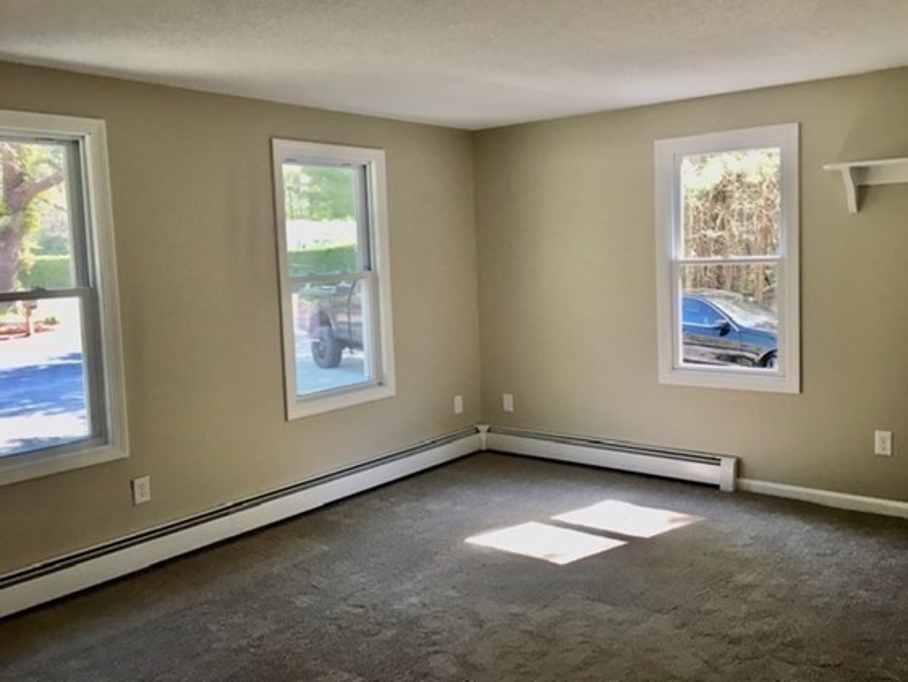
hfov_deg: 58.3
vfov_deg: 45.4
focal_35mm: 31
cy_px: 319
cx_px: 482
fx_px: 813
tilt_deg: -3.8
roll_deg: +1.0
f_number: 2.2
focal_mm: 4.15
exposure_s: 1/30
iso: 25
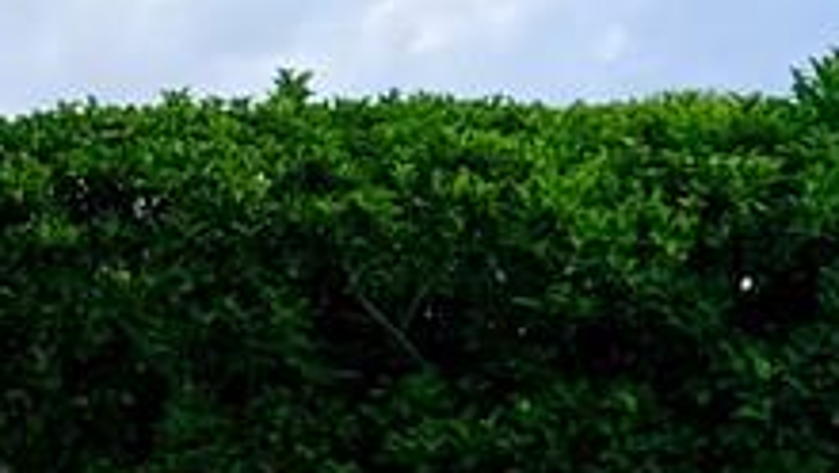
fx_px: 4229
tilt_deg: -0.6
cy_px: 633
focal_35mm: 190
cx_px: -1865
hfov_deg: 8.8
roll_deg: +1.4
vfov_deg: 6.3
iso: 80
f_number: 1.78
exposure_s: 1/6173
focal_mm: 6.76
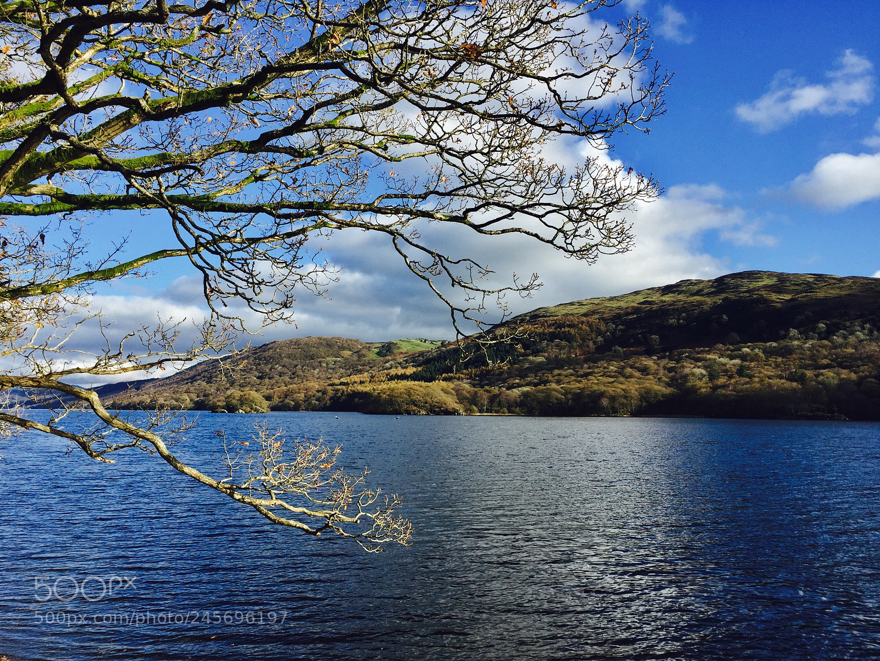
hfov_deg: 61.6
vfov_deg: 48.3
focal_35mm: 29
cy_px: 330
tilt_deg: +5.1
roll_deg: +0.1
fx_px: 738
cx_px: 440
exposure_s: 1/1522
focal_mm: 4.15
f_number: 2.2
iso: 32
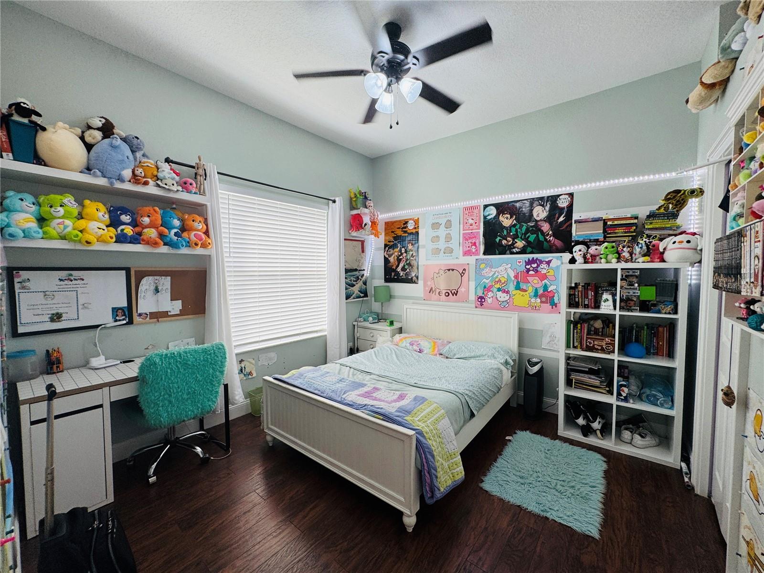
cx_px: 382
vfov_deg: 85.7
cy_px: 286
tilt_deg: -2.7
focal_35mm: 14
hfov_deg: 102.1
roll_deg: -0.4
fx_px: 309
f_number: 2.2
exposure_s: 1/115
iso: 50
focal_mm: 2.22
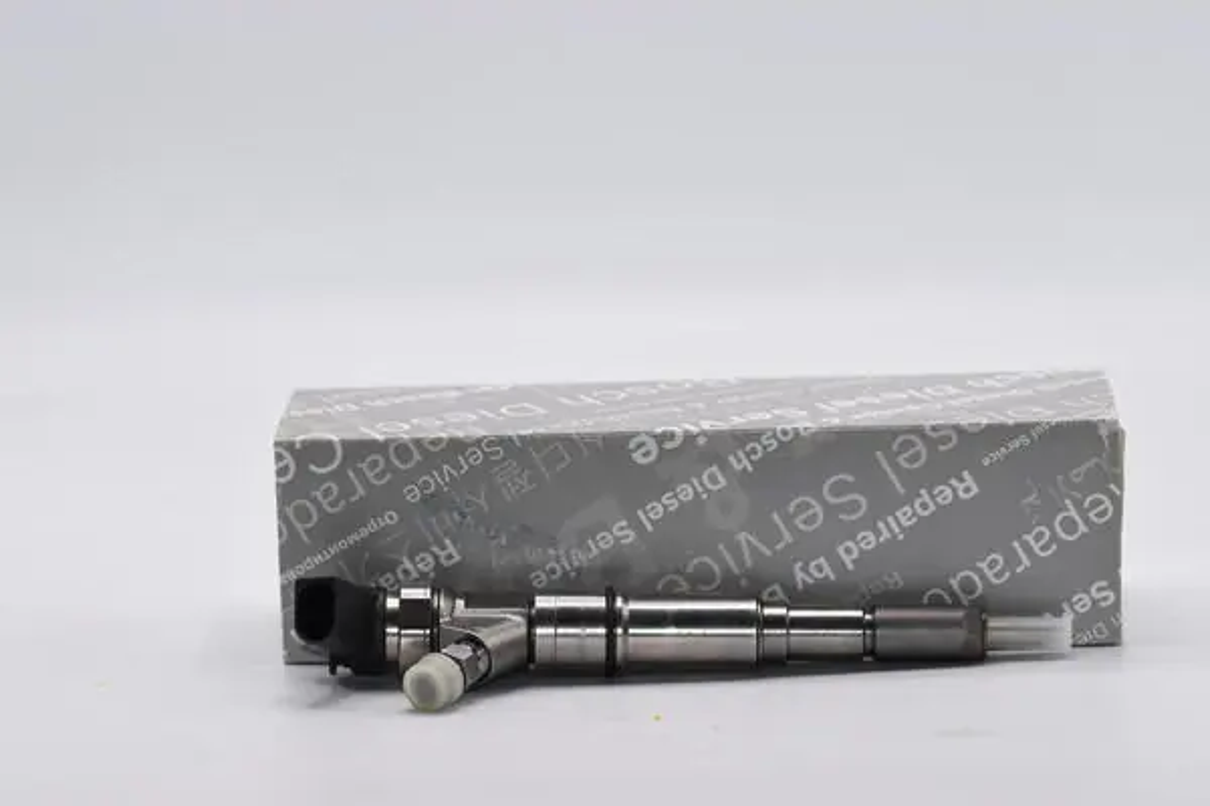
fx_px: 4537
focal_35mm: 135
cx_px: 605
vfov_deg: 10.2
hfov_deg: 15.2
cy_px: 403
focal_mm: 90
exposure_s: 1/200
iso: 100
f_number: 4
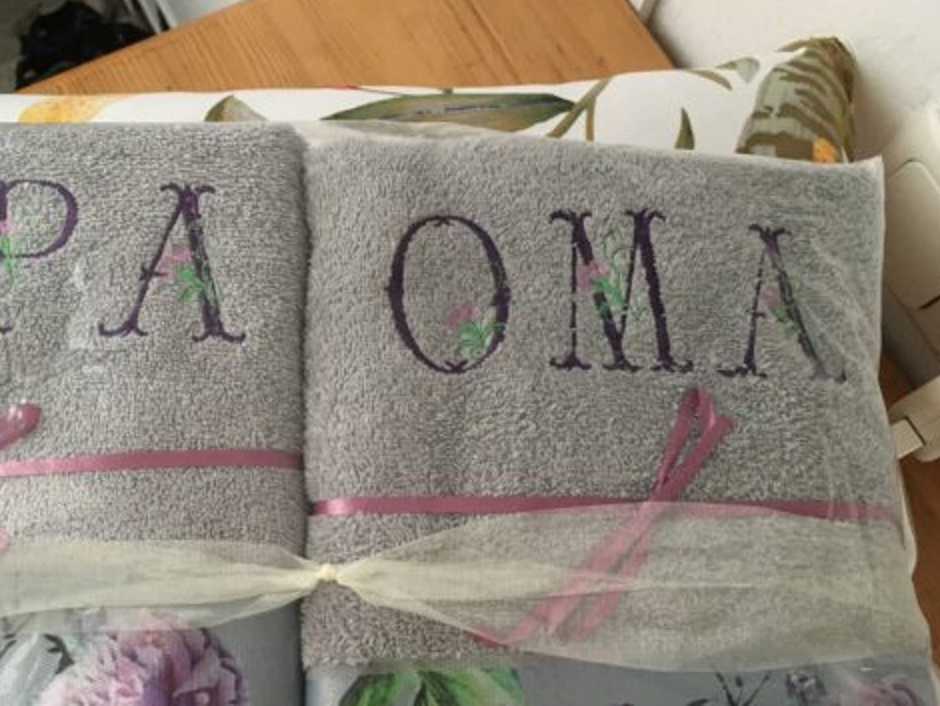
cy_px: 436
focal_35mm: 37
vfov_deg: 38.5
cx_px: 354
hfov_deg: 49.6
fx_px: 1005
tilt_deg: -70.7
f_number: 2.2
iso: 200
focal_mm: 4.15
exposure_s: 1/33
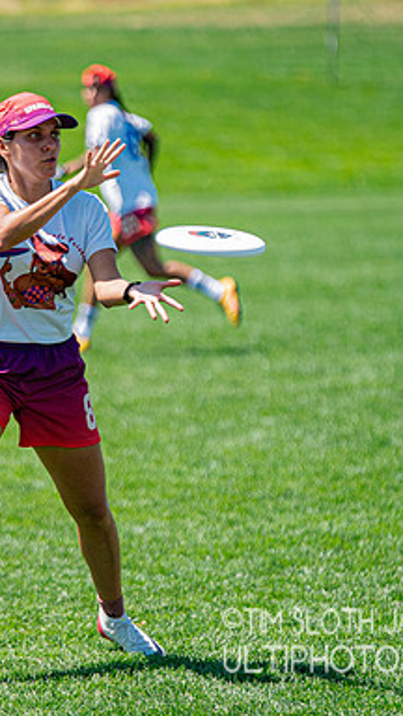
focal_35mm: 355
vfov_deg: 6.1
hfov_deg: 3.4
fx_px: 6744
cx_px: 42
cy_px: 425
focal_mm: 182
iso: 500
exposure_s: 1/6400
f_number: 2.8
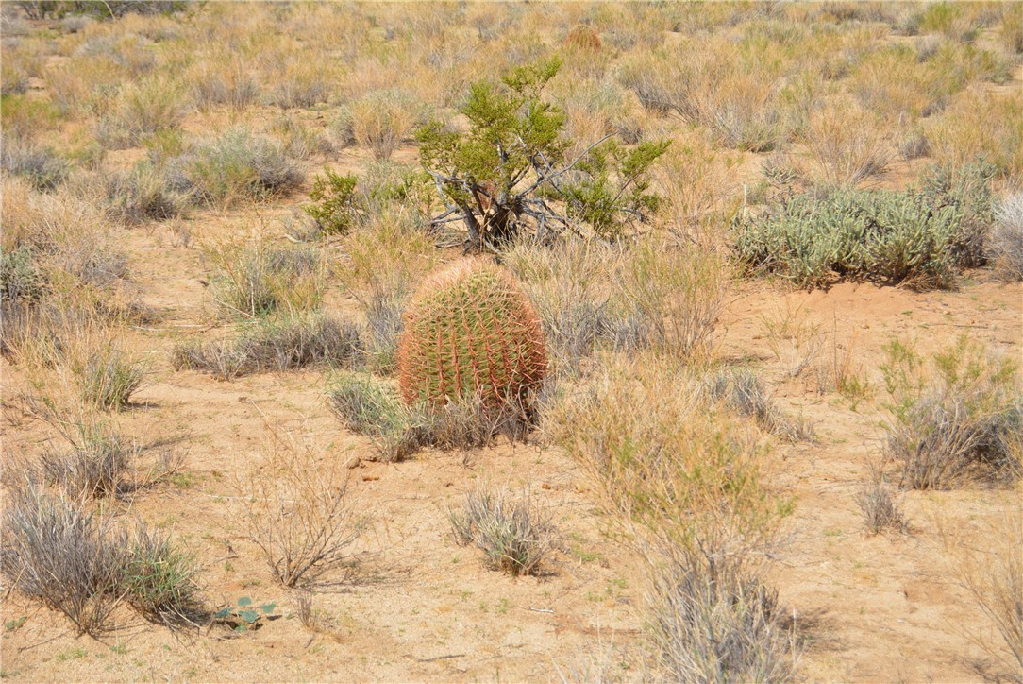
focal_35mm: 82
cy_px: 342
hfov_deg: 24.6
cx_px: 512
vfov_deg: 16.6
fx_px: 2346
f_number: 7.1
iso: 400
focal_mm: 55
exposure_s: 1/1600
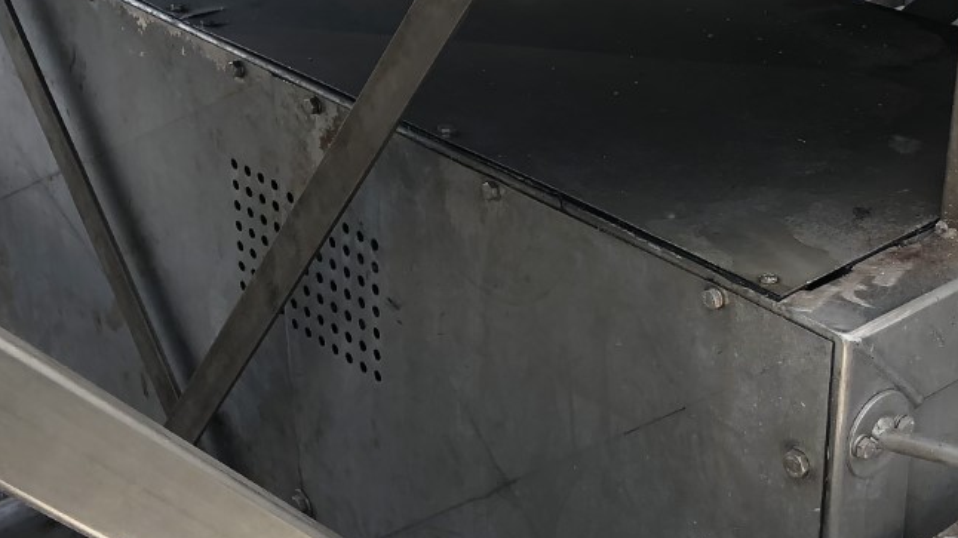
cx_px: 663
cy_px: 194
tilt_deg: -23.5
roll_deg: +0.1
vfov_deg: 17.7
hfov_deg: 30.7
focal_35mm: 68
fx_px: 1727
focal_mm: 4
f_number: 1.8
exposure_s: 1/180
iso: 20
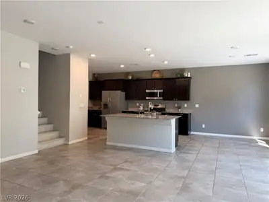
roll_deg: -1.6
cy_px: 101
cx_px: 134
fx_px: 187
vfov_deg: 56.8
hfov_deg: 71.6
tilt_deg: -0.5
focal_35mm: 24
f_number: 1.78
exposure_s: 1/120
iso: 100
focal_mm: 6.76
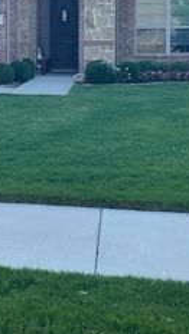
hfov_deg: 19.4
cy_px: 67
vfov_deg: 33.3
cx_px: 16
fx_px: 542
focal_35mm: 61
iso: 32
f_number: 1.6
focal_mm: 4.2
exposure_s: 1/1171
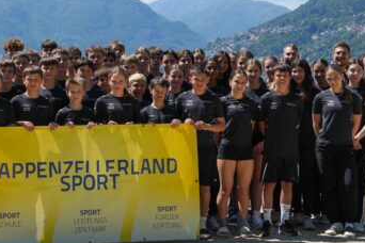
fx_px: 1024
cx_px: 80
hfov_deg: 20.0
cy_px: 48
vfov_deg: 13.5
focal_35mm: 101
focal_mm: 30
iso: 100
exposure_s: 1/640
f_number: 5
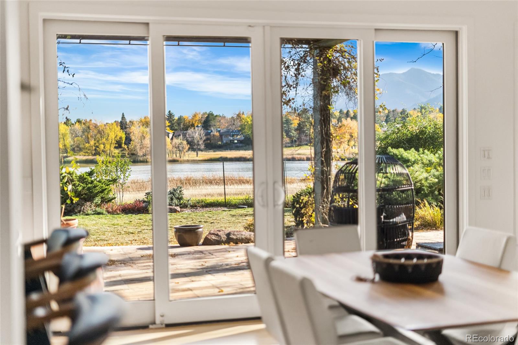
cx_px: 259
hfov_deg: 39.6
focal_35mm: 50
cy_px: 172
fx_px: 719
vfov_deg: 27.0
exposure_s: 1/320
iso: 400
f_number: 1.8
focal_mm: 50
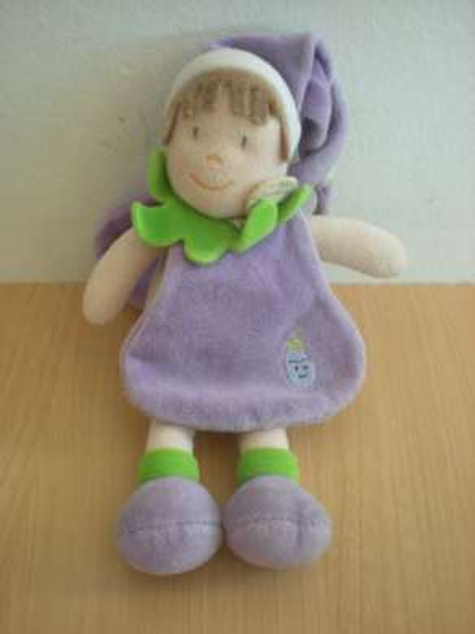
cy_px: 317
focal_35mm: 38
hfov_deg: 37.7
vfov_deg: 49.0
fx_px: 696
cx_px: 238
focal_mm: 6.3
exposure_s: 1/26
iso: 200
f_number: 3.1
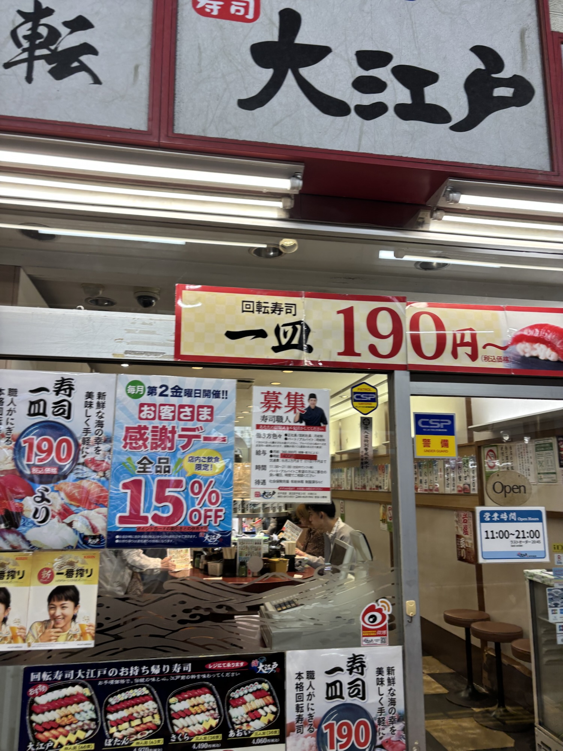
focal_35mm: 26
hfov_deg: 53.1
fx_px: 564
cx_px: 282
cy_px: 376
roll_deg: +0.0
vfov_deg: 67.3
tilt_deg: +9.6
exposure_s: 1/100
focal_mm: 5.96
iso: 80
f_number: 1.6
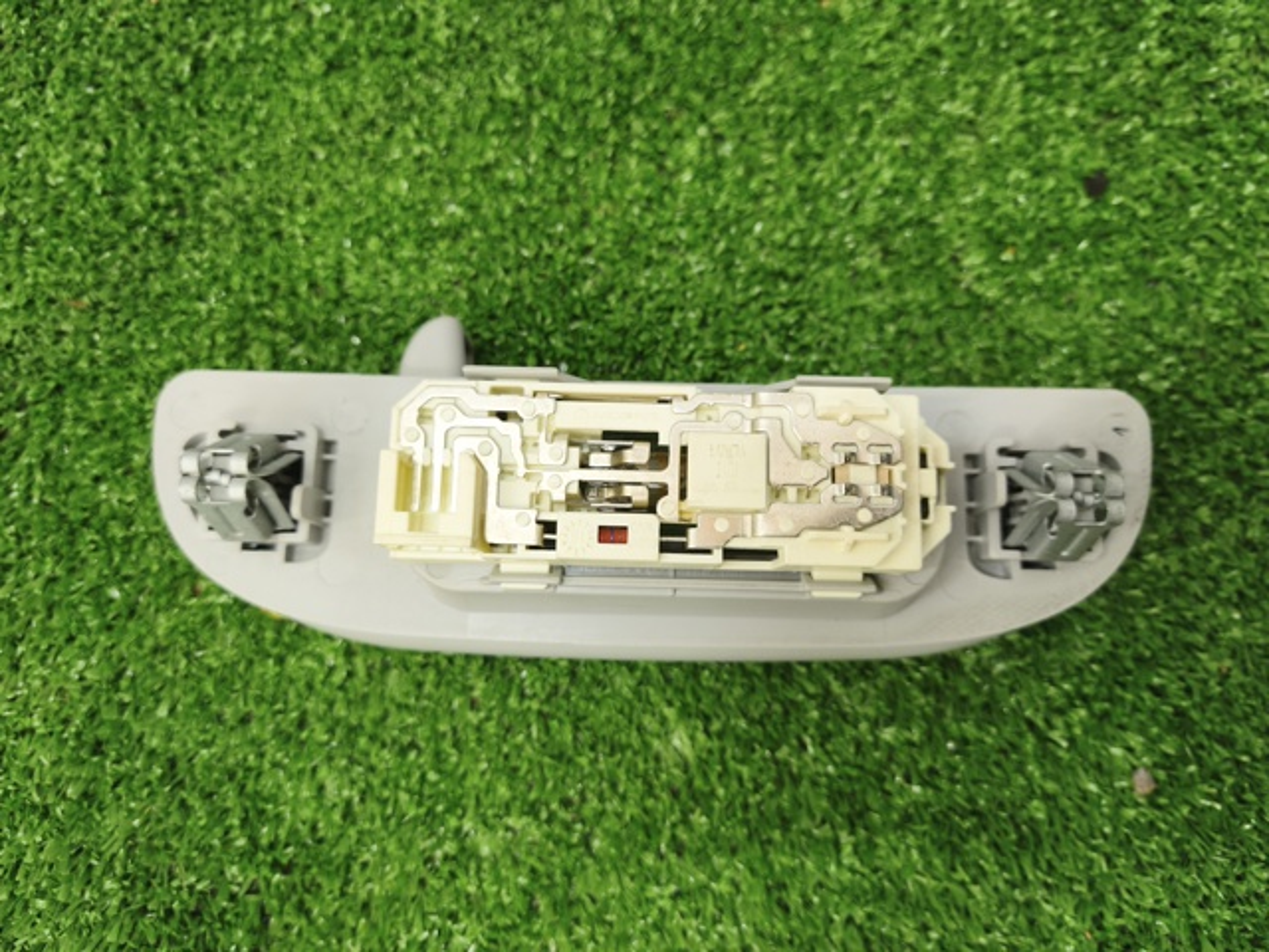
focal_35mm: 23
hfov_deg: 73.9
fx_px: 843
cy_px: 476
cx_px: 634
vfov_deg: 58.9
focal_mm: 5.35
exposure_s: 1/50
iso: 400
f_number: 1.7
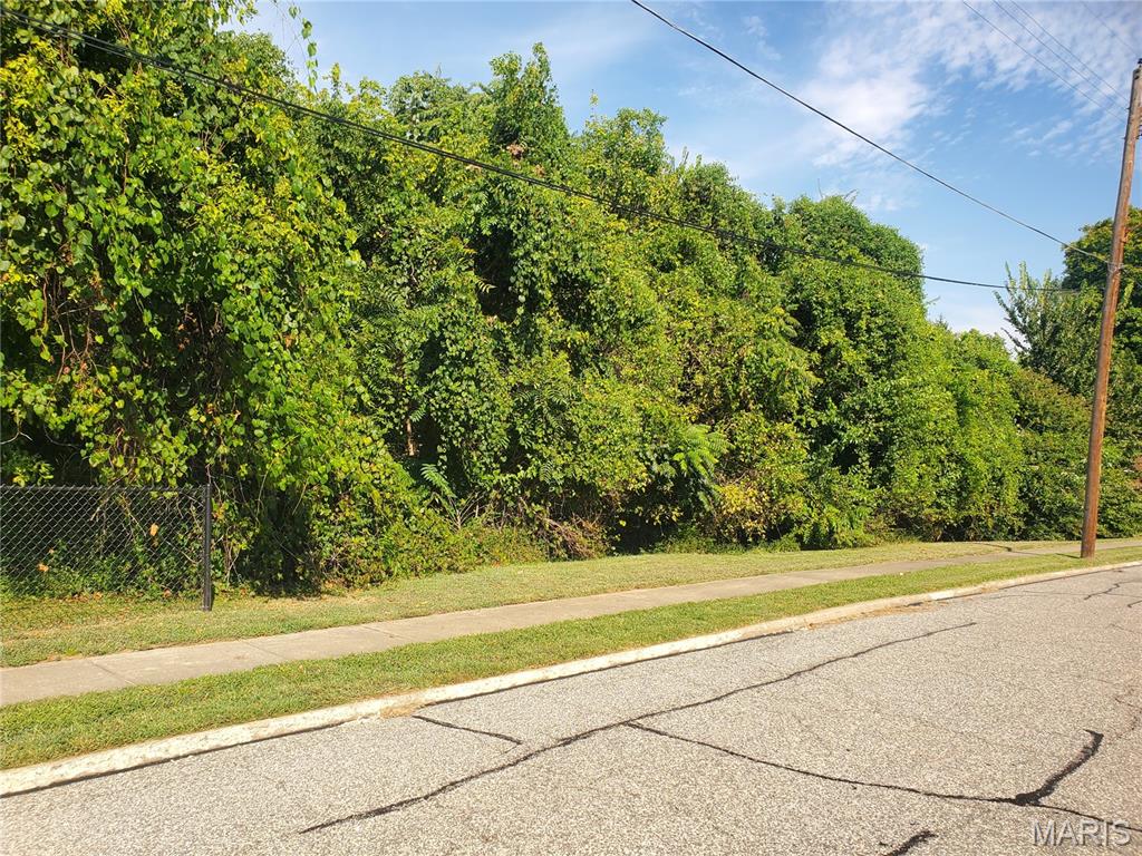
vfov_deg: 53.1
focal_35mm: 26
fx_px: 858
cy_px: 428
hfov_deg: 67.3
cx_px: 571
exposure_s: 1/866
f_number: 2.4
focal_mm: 4.3
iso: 50
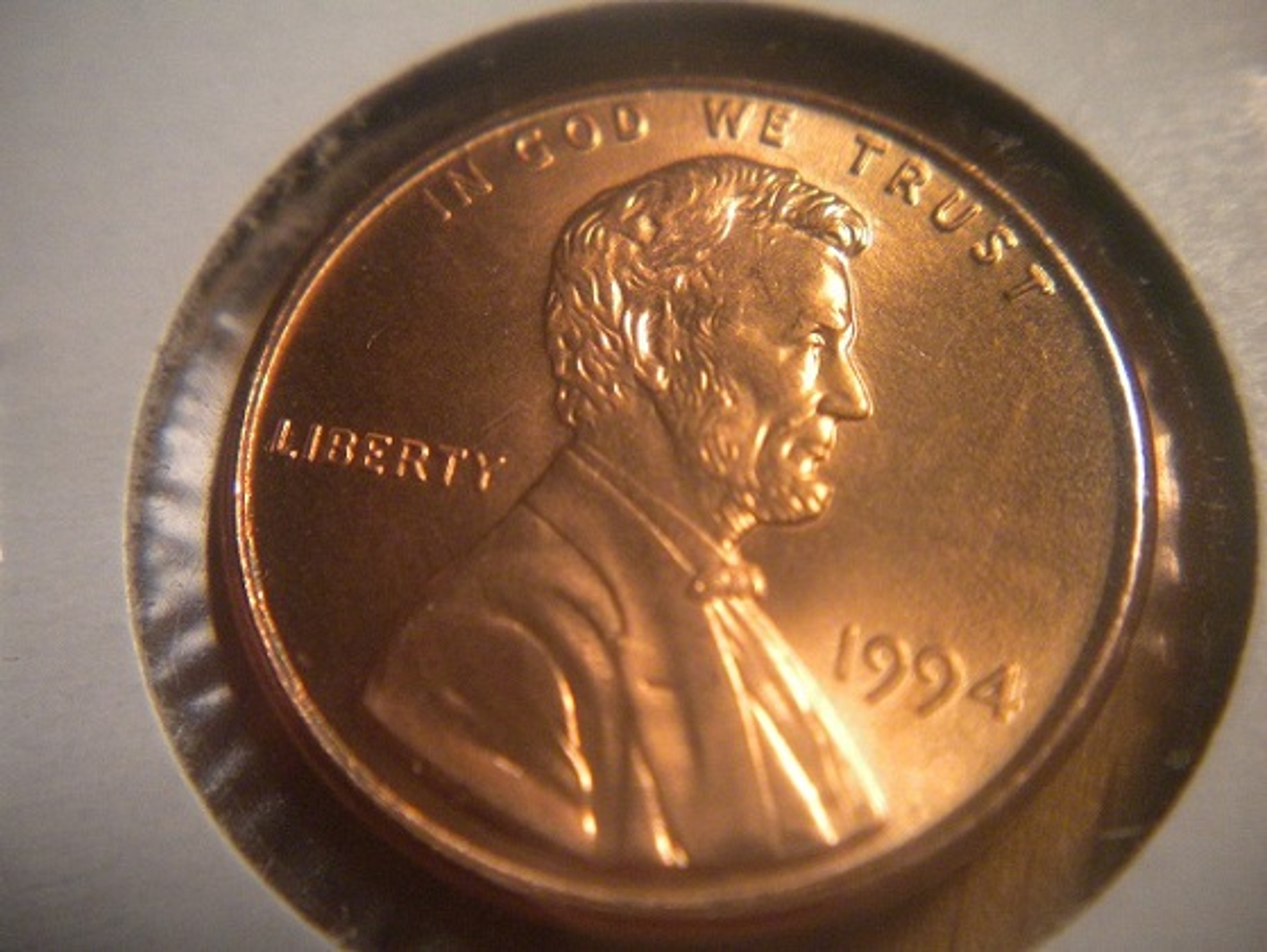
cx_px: 634
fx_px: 1282
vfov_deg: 40.7
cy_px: 476
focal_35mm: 35
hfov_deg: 52.6
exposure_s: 1/60
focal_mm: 6.3
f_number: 3.1
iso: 310
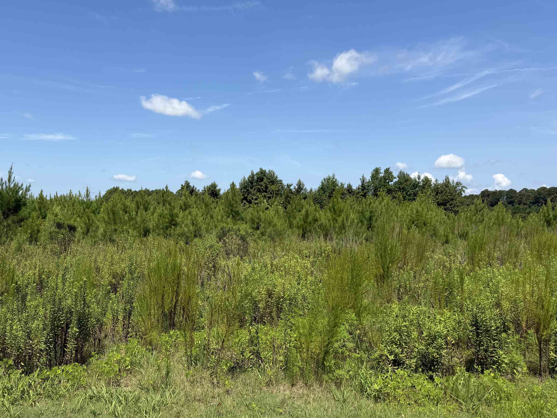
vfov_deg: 45.4
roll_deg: -1.4
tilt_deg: +2.4
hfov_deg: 57.8
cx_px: 220
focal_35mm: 31
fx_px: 499
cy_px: 211
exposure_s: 1/4975
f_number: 1.78
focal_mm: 6.76
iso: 80
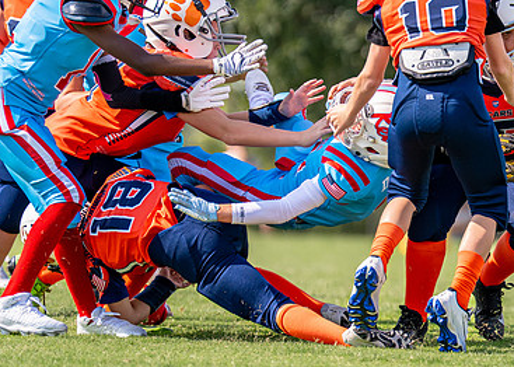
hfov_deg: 4.0
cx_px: 528
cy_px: 196
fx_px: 7298
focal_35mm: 500
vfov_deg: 2.9
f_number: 2.8
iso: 125
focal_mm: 200
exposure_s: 1/2000
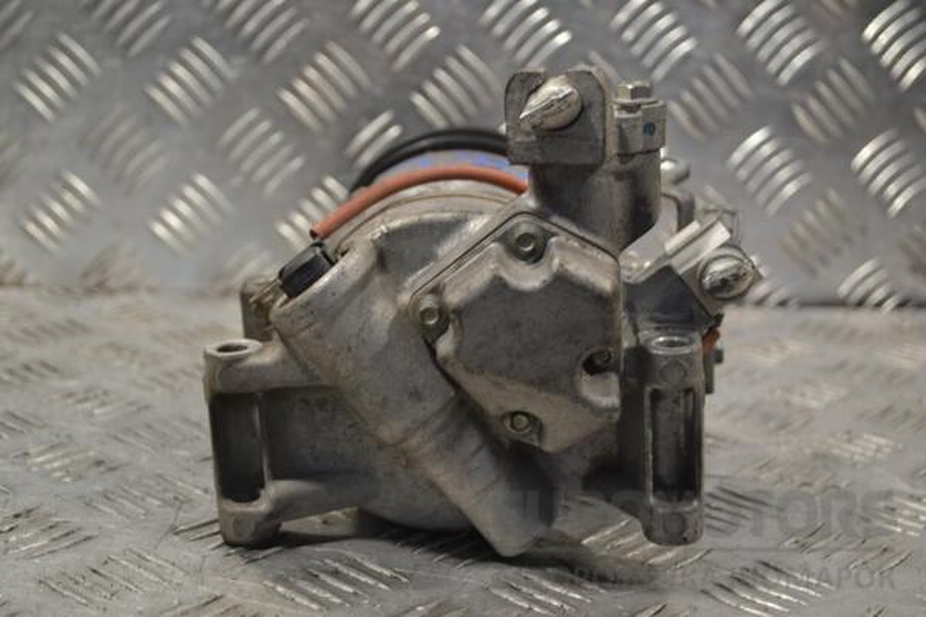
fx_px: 1543
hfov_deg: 33.4
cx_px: 463
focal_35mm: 60
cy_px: 308
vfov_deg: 22.6
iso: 400
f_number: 5.3
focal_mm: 40
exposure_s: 1/80
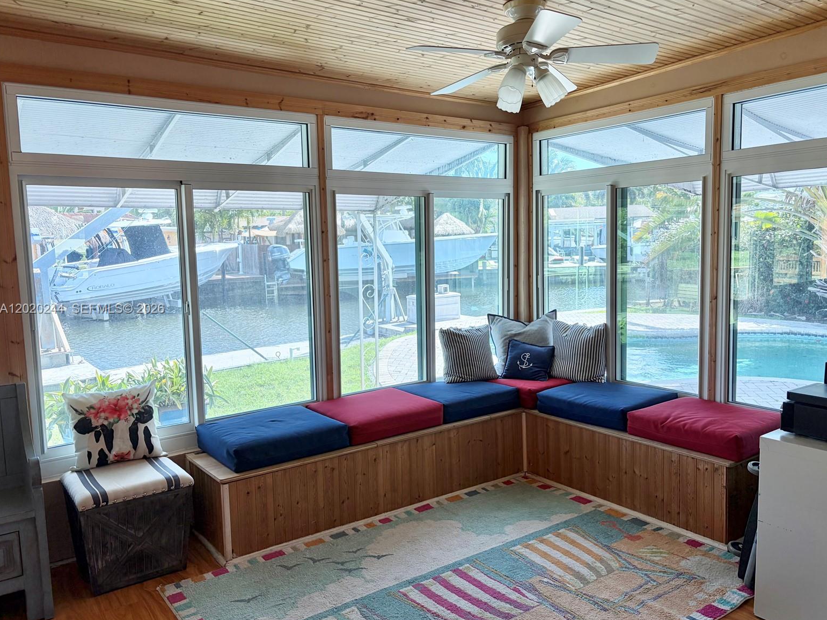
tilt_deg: -6.1
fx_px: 645
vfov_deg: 51.4
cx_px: 427
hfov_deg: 65.3
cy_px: 309
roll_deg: +2.6
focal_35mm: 27
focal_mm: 5.96
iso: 50
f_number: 1.6
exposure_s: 1/192
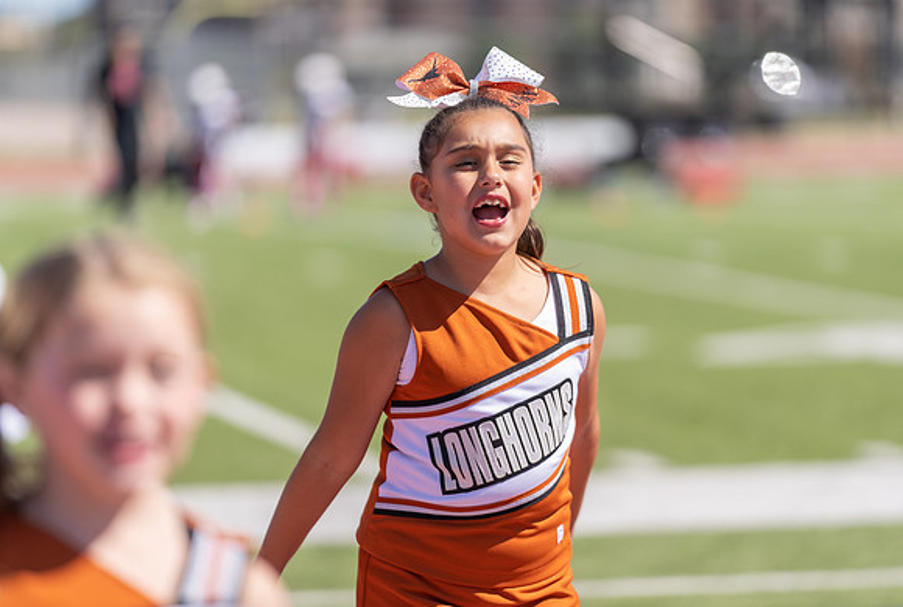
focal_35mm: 203
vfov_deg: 6.8
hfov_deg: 10.1
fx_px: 5110
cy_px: 282
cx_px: 487
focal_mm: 189
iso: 100
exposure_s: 1/2000
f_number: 2.8
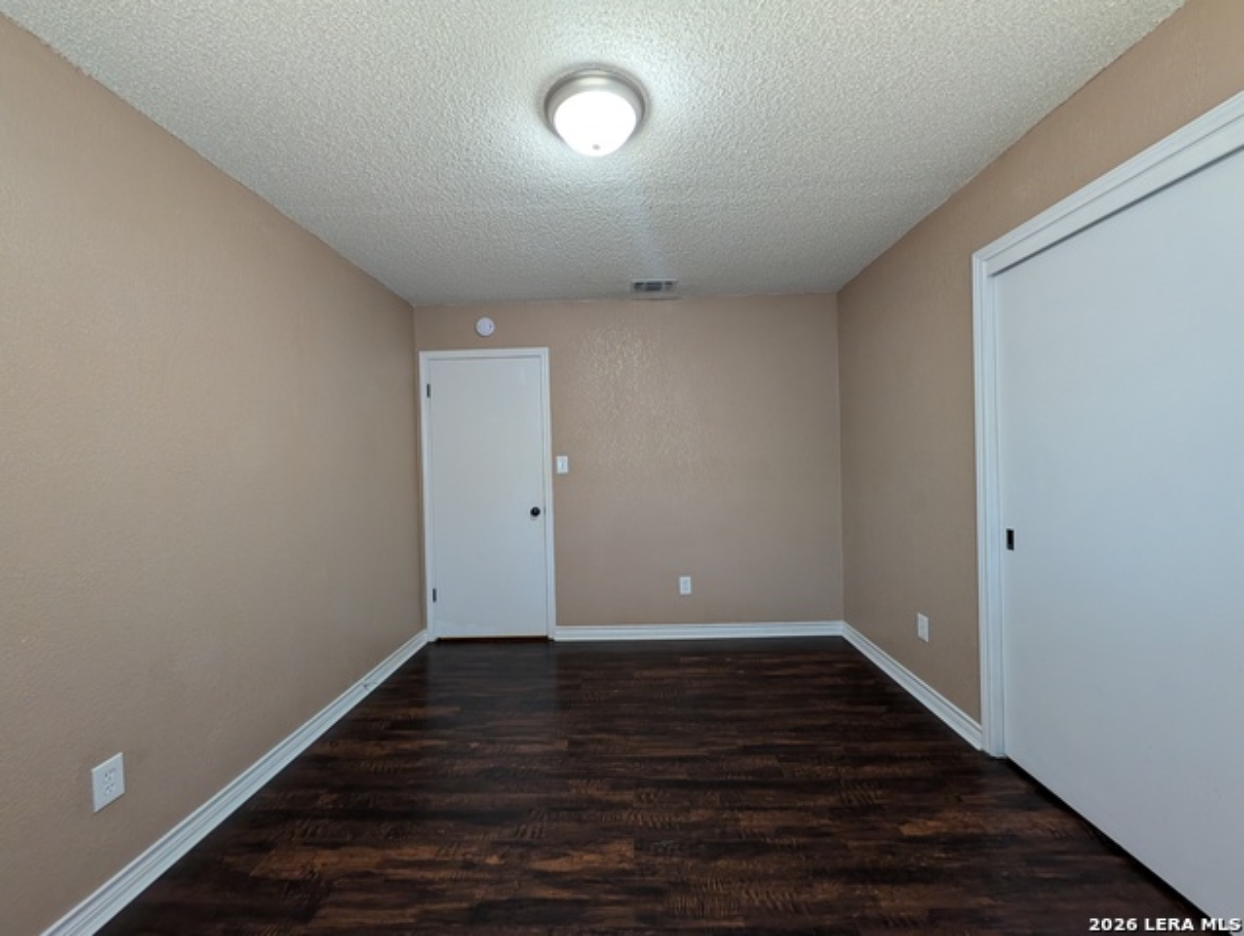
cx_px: 622
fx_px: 432
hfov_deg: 110.5
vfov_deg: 94.6
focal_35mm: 12
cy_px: 468
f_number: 1.7
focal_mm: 2.02
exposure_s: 1/40
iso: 53
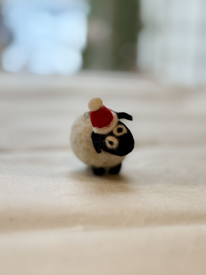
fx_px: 381
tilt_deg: -14.7
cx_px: 103
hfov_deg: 30.3
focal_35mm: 48
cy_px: 138
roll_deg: -2.0
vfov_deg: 39.7
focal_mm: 6.76
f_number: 1.78
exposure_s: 1/188
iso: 100
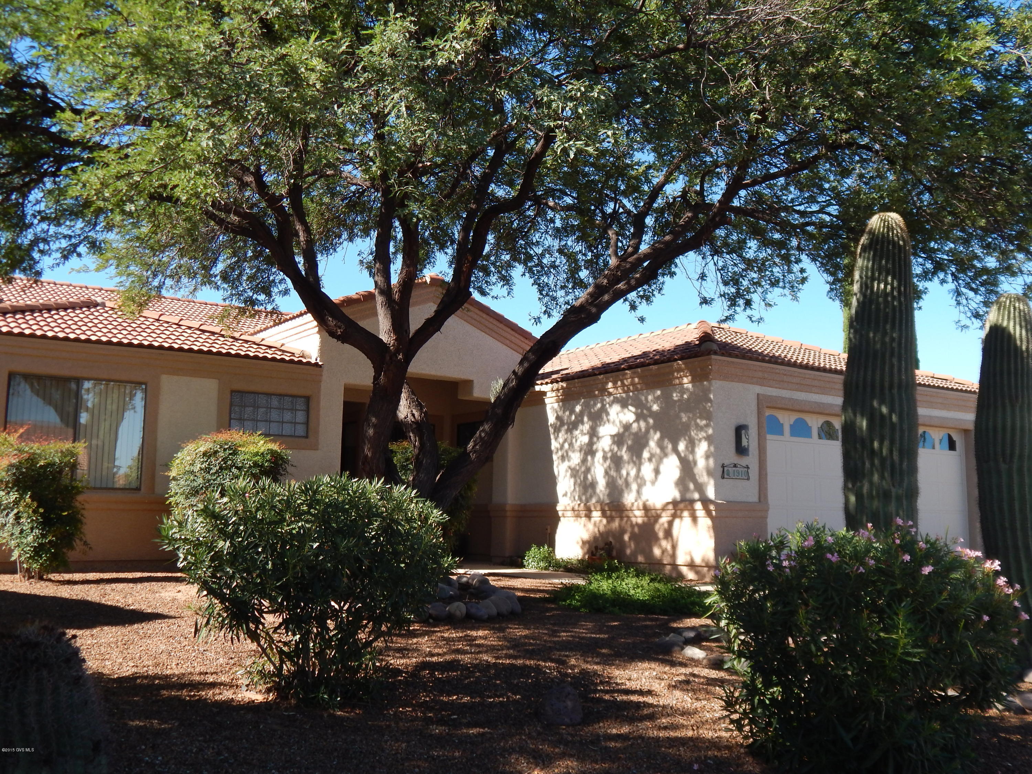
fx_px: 1043
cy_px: 387
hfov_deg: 52.6
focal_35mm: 35
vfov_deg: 40.7
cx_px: 516
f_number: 3.3
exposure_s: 1/500
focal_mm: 6.1
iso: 125
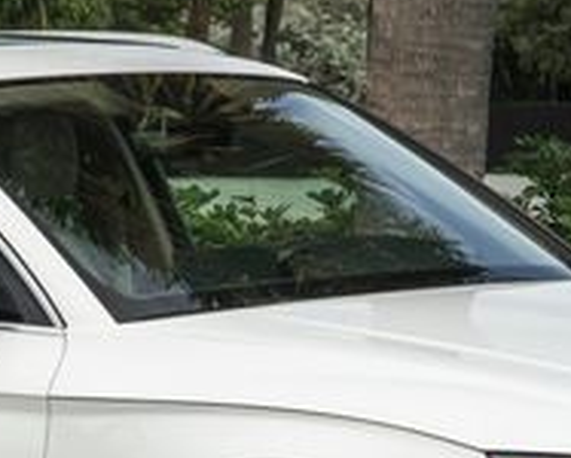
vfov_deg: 5.7
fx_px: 4568
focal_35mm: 270
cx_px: 85
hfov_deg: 7.1
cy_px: 425
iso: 200
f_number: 8
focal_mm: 56
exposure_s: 1/100
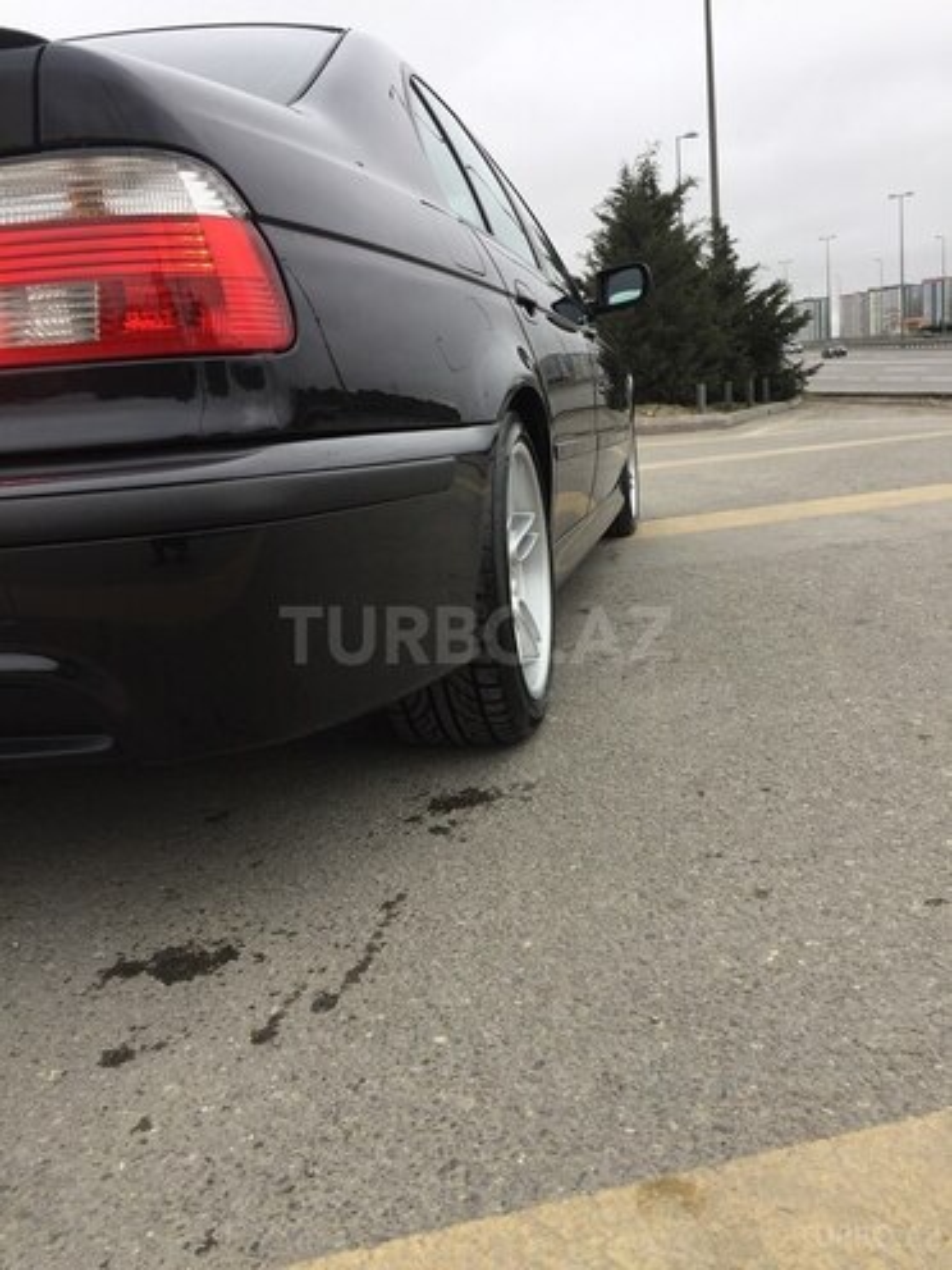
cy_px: 635
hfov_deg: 48.2
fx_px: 1063
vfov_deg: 61.7
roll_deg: +6.4
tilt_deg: -12.9
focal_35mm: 29
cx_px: 476
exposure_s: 1/196
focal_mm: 4.15
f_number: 2.2
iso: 32
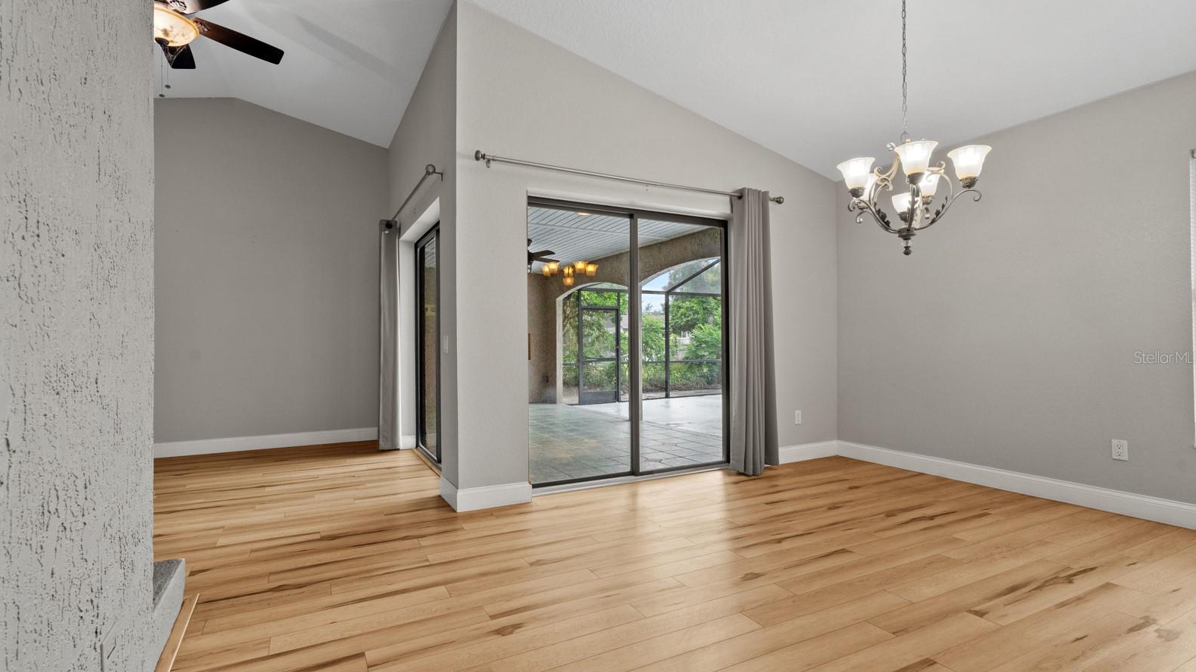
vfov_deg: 63.8
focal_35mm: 17
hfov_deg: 95.9
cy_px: 357
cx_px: 599
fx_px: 539
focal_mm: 16
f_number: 9
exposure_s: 1/4
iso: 1000
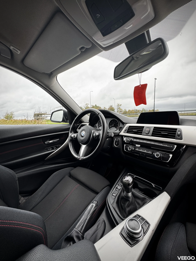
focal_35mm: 14
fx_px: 106
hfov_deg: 85.7
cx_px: 98
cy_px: 130
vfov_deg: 102.1
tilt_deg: -4.9
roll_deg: +0.5
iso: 125
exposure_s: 1/99
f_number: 2.2
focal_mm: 2.22
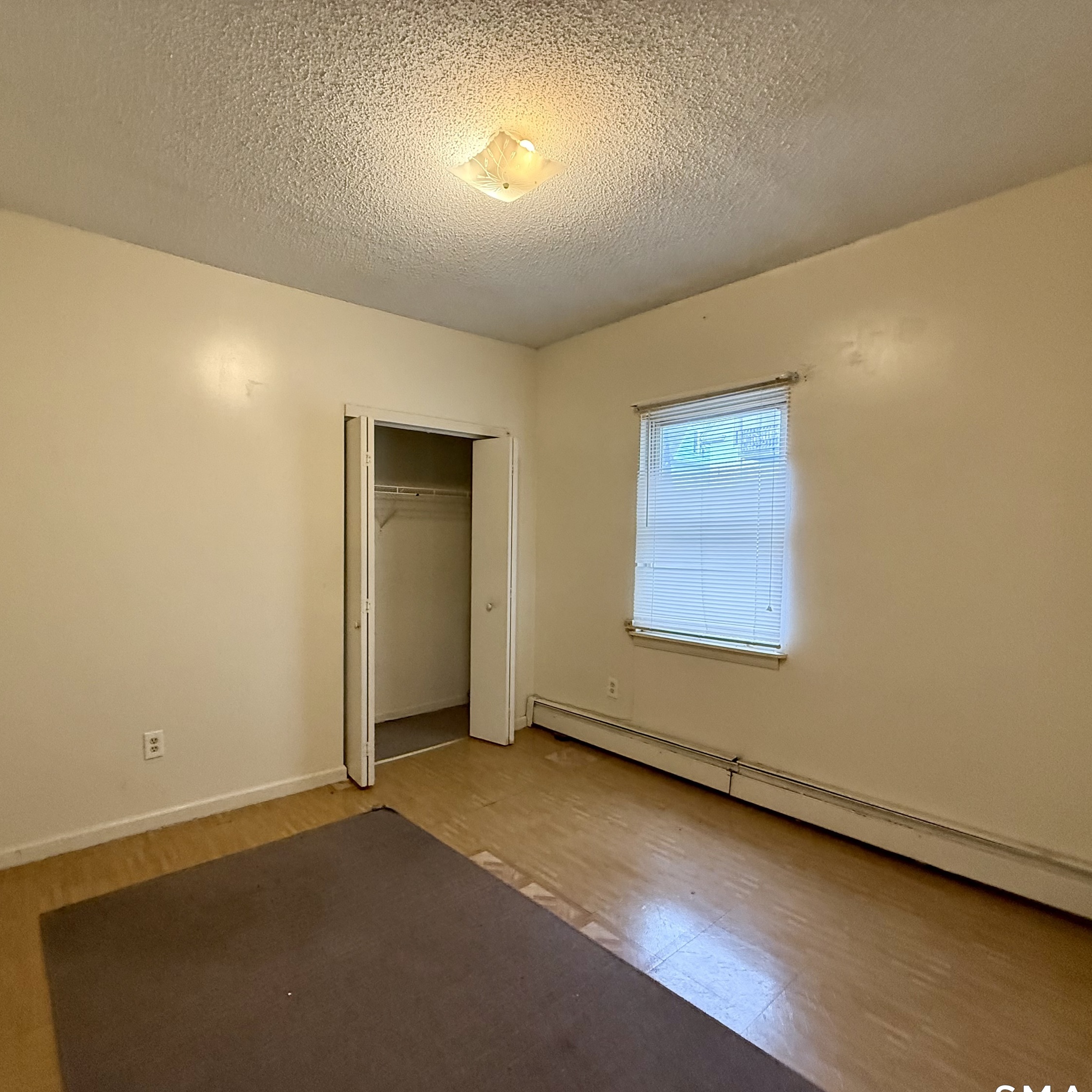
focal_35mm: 17
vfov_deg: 83.9
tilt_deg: -1.9
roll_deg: -0.1
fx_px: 607
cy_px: 562
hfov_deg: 83.4
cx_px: 468
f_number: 2.2
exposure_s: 1/120
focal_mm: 2.22
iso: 500
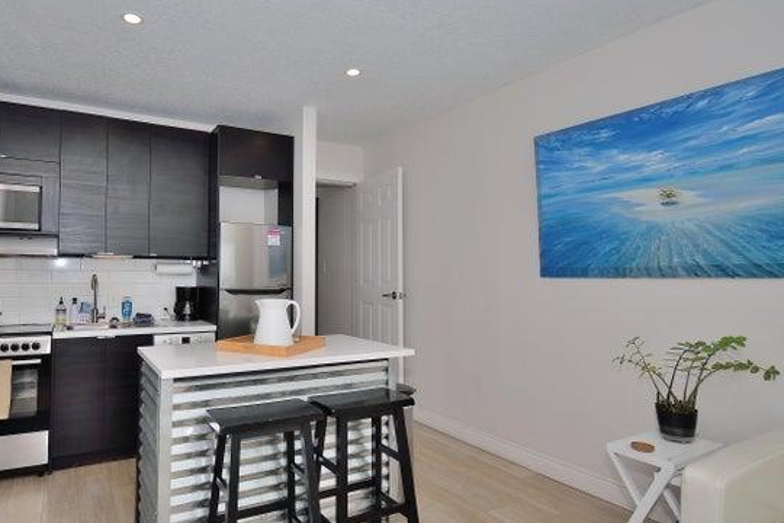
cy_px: 266
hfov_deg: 82.5
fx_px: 436
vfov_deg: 61.9
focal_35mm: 20
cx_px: 296
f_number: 5
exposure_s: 1/200
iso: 100
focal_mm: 10
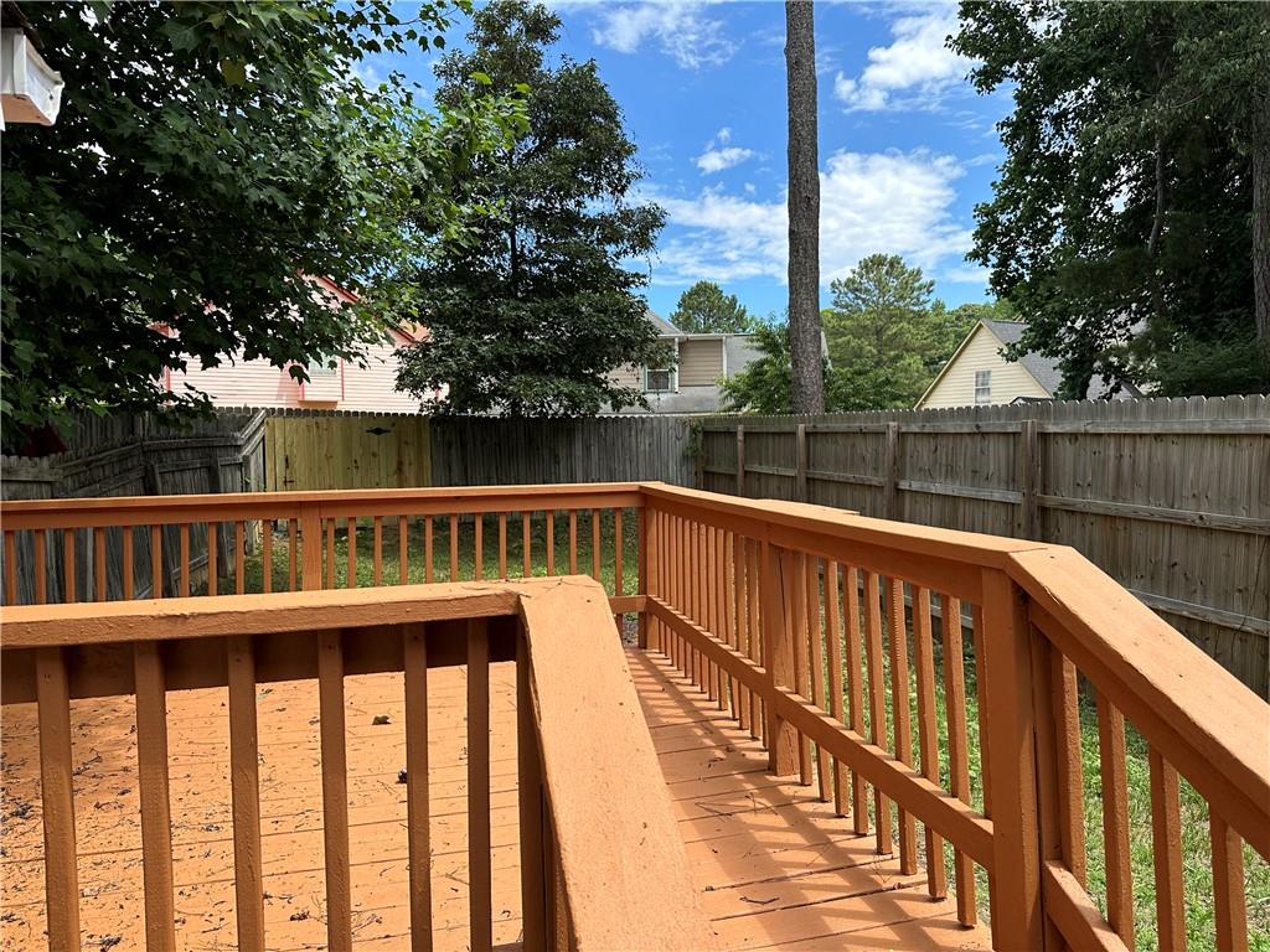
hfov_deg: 71.6
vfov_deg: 56.8
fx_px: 881
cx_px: 635
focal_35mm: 24
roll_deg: +1.1
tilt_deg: -2.6
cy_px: 476
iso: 80
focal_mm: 6.86
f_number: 1.78
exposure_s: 1/1949
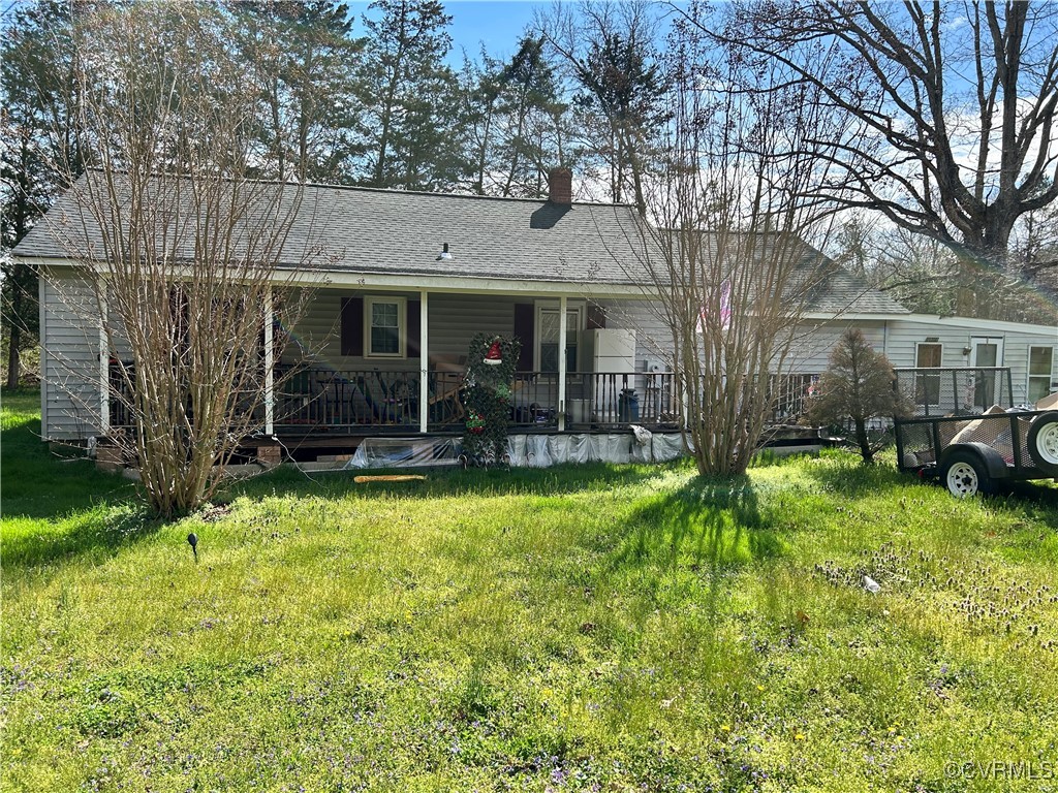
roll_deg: -0.5
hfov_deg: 67.3
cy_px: 396
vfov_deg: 53.1
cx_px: 529
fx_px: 795
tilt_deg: -2.8
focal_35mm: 26
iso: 50
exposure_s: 1/2008
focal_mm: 5.7
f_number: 1.5
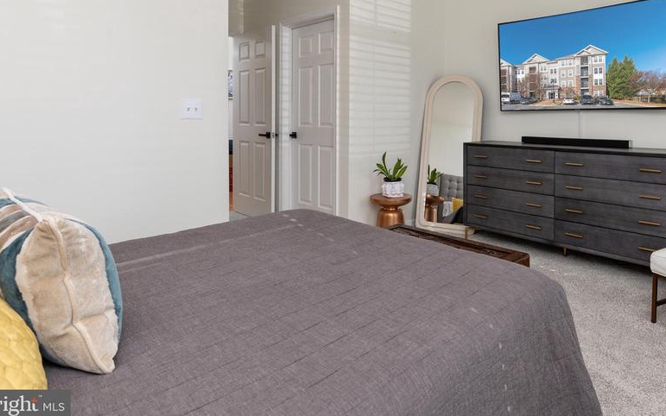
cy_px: 126
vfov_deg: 51.6
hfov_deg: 75.8
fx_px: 417
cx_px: 417
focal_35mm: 23
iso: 400
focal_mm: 17
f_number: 8
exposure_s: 1/20
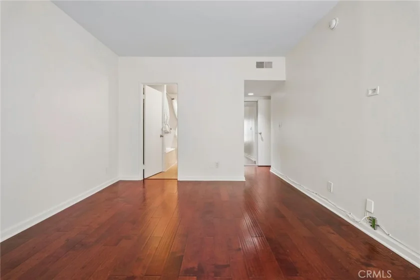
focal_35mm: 16
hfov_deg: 96.8
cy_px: 140
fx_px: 187
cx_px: 210
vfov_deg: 73.7
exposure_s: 1/5
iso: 400
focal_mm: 16
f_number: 11
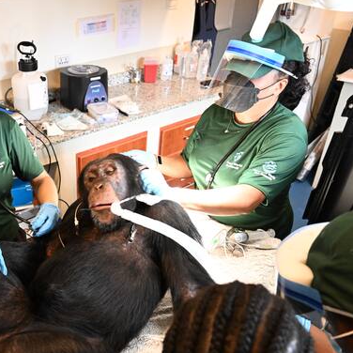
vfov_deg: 43.6
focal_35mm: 38
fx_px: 438
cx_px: 68
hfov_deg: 41.8
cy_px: 215
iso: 6400
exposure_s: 1/100
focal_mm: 24
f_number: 5
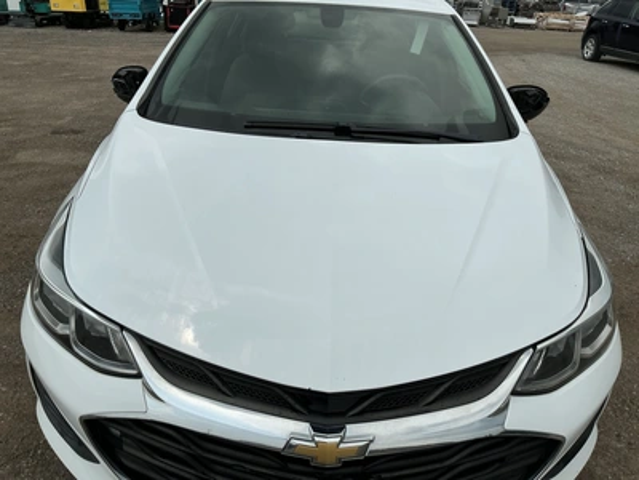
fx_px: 517
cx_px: 320
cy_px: 240
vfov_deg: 49.7
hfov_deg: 63.4
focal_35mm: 28
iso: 25
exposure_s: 1/4785
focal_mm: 3
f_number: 1.8
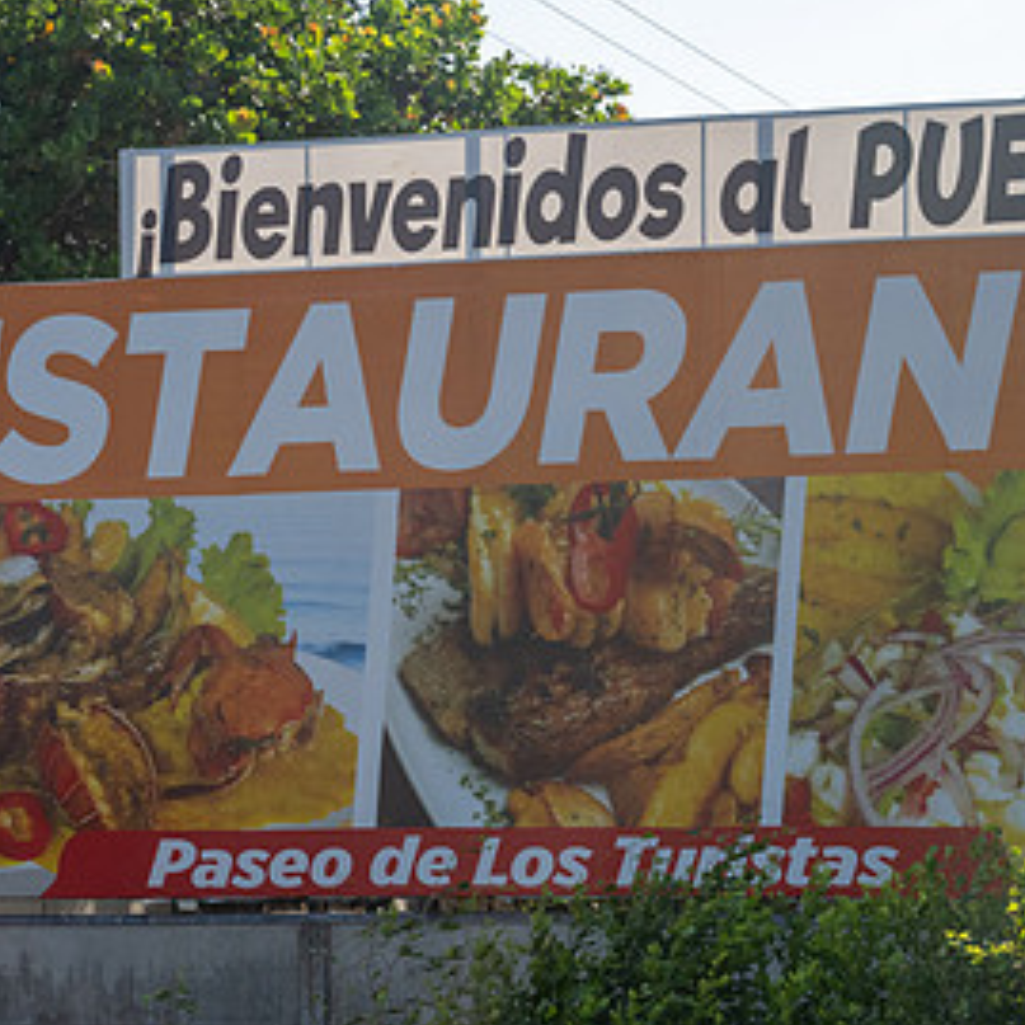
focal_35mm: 131
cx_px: 622
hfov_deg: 13.3
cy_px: 687
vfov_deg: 13.3
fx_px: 4389
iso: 1000
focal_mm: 70
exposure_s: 1/500
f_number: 8
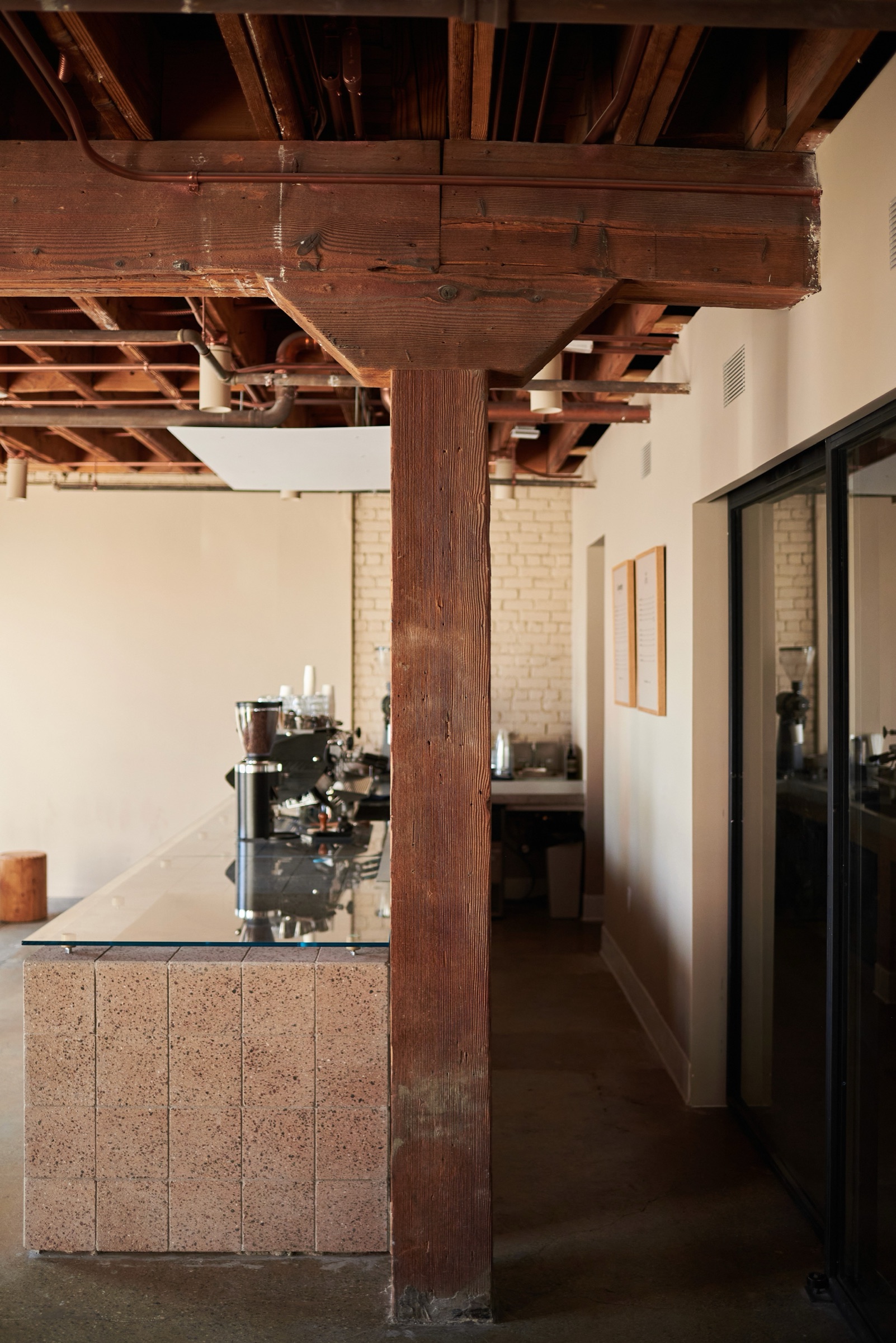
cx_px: 448
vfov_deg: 54.4
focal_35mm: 35
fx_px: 1305
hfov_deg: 37.9
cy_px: 672
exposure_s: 1/1000
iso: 2000
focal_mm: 35
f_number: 1.8
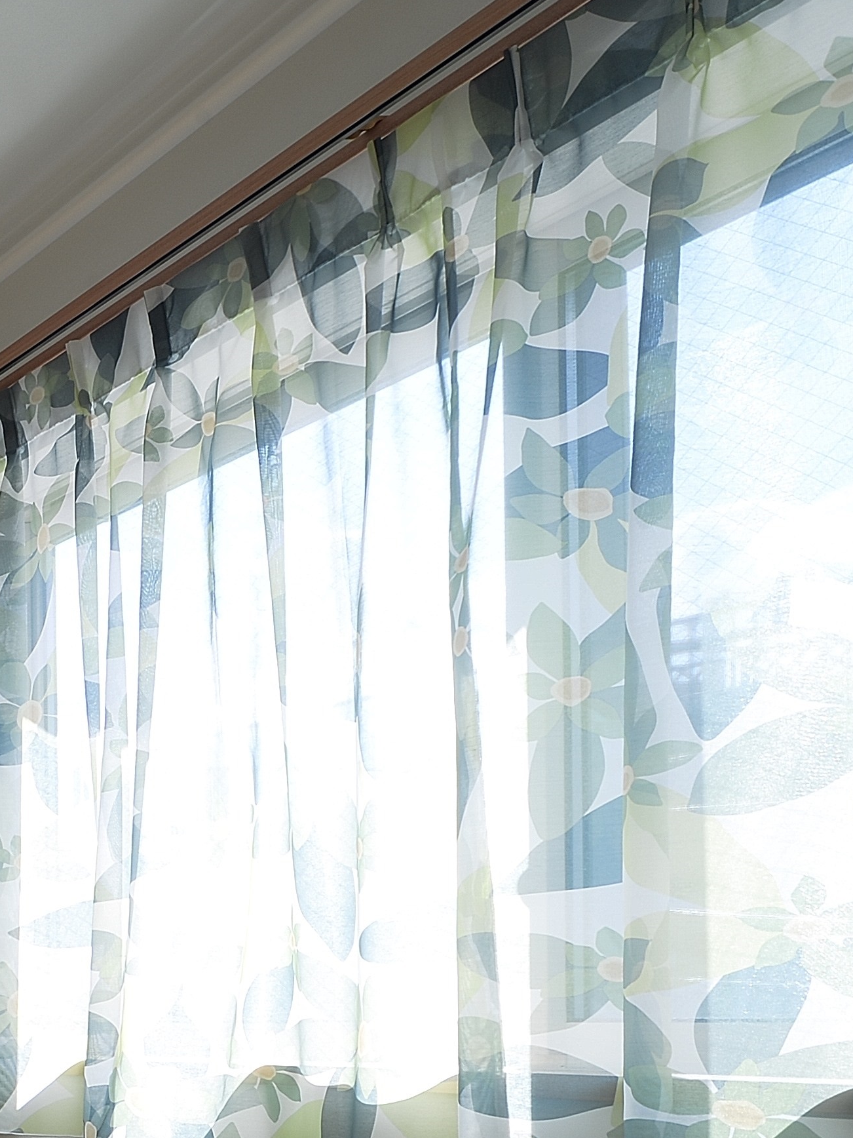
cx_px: -977
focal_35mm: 40
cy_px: 1015
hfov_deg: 17.7
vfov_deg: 43.0
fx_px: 1314
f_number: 13
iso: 100
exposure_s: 1/3
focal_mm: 12
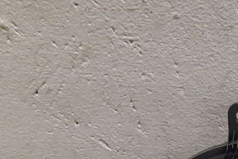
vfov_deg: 15.6
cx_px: 346
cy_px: 232
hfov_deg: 21.5
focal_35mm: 81
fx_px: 535
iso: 250
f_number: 1.7
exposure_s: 1/50
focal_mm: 3.93
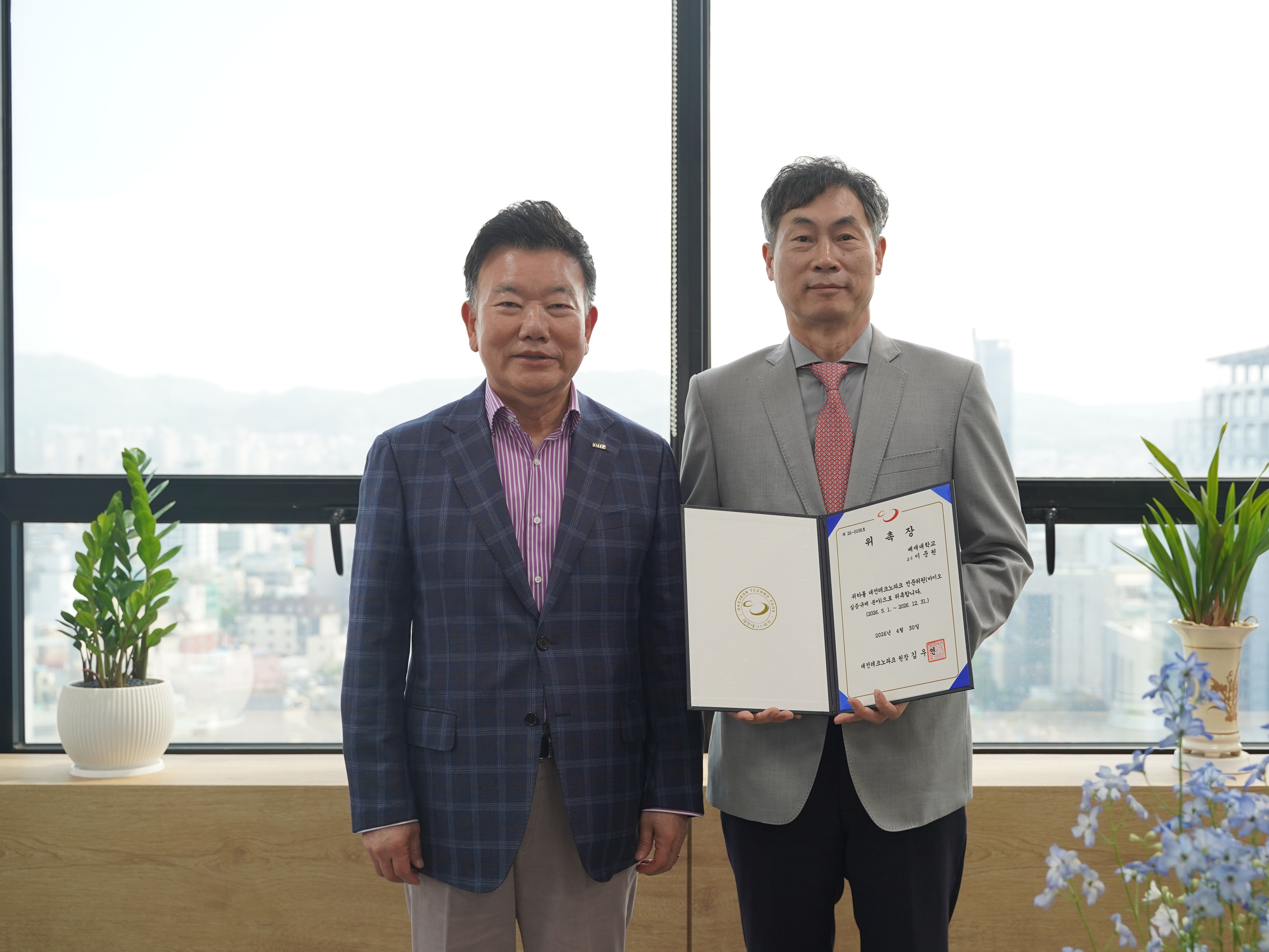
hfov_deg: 43.8
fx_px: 1576
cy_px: 484
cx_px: 712
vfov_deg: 33.6
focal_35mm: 43
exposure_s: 1/160
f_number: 4
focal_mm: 39
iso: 400
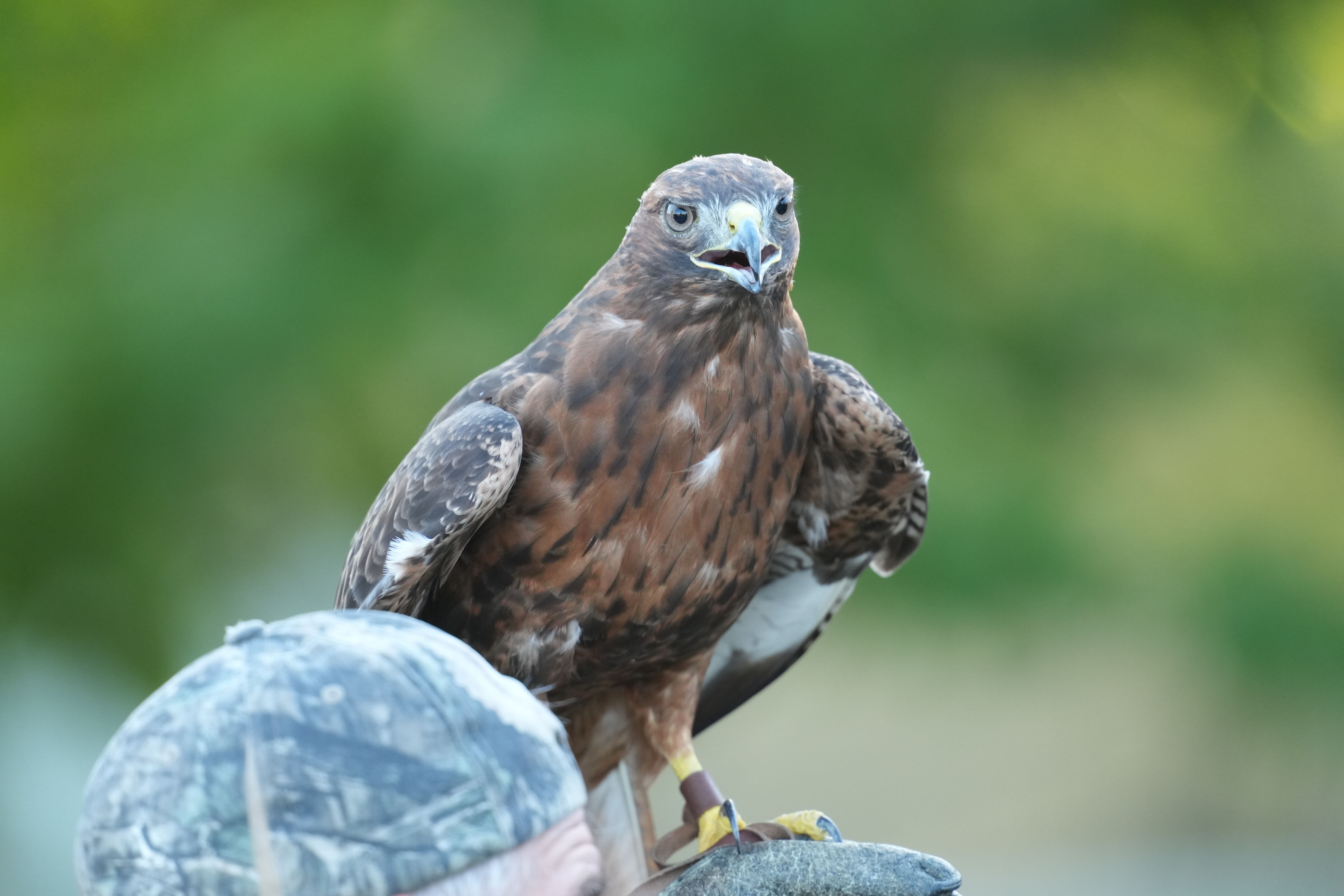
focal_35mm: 600
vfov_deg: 2.3
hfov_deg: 3.4
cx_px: 672
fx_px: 22398
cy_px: 448
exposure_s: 1/160
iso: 2000
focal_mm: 600
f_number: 5.6
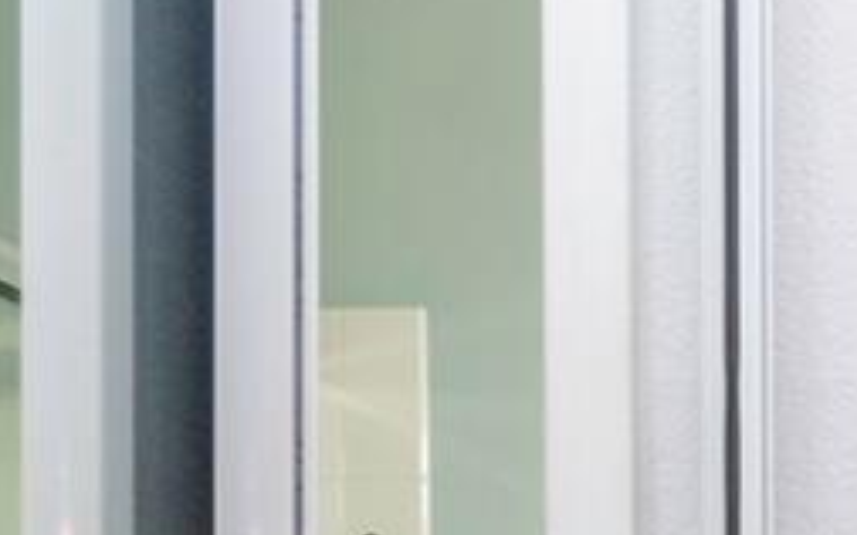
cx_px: 1538
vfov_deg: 11.3
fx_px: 2480
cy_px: 1023
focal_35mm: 106
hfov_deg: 16.5
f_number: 8
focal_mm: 11
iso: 100
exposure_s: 1/6
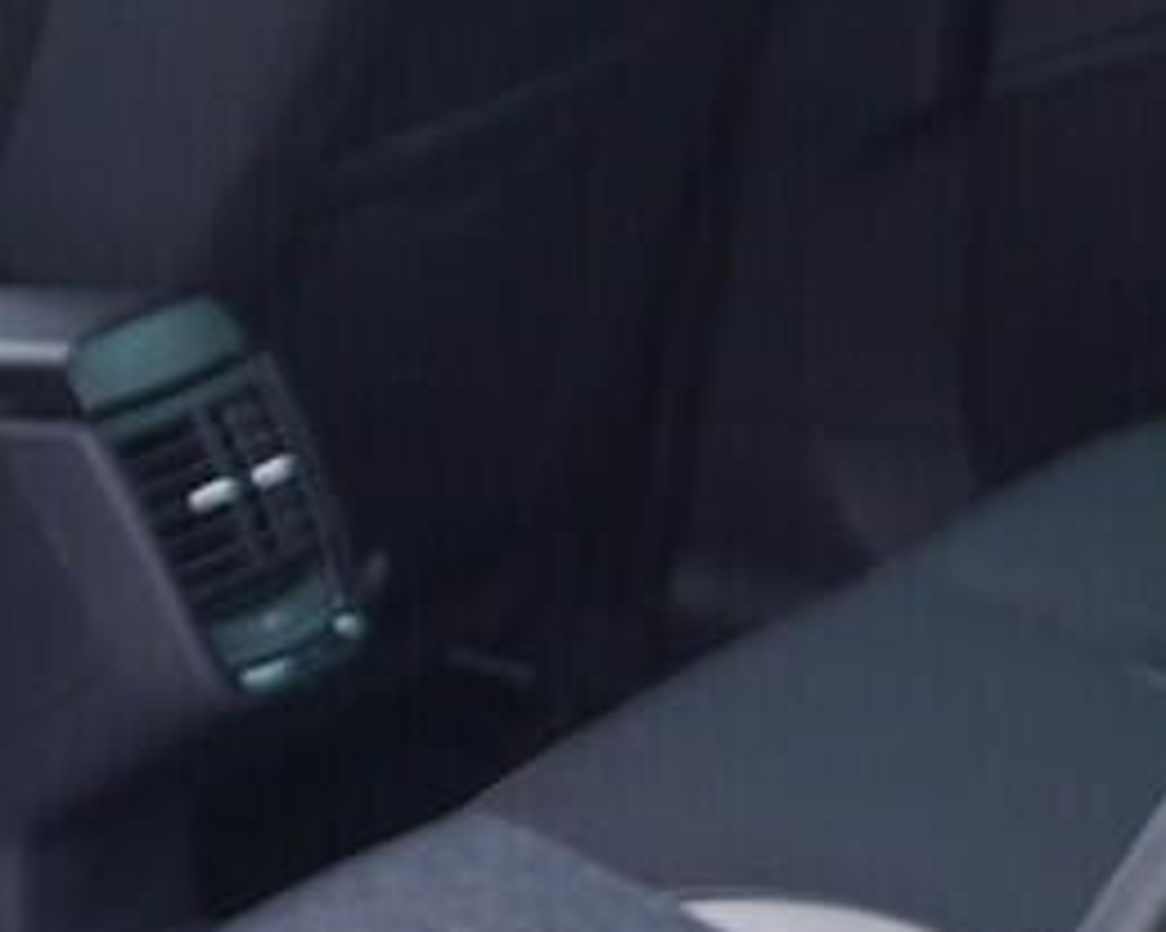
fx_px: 6485
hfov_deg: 10.0
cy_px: 459
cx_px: -581
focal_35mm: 188
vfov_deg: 8.2
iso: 250
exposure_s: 1/40
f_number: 2.8
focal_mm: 24
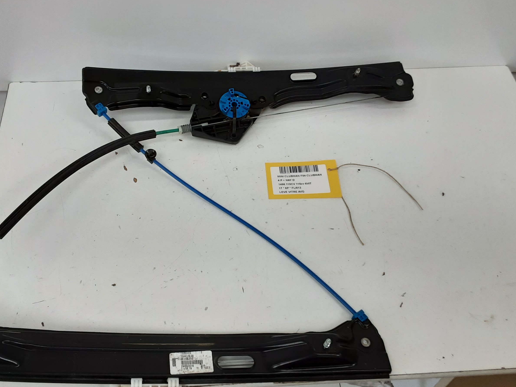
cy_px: 210
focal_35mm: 37
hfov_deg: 50.0
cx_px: 226
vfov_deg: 38.6
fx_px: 551
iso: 50
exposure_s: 1/100
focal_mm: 2.91
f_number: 1.9
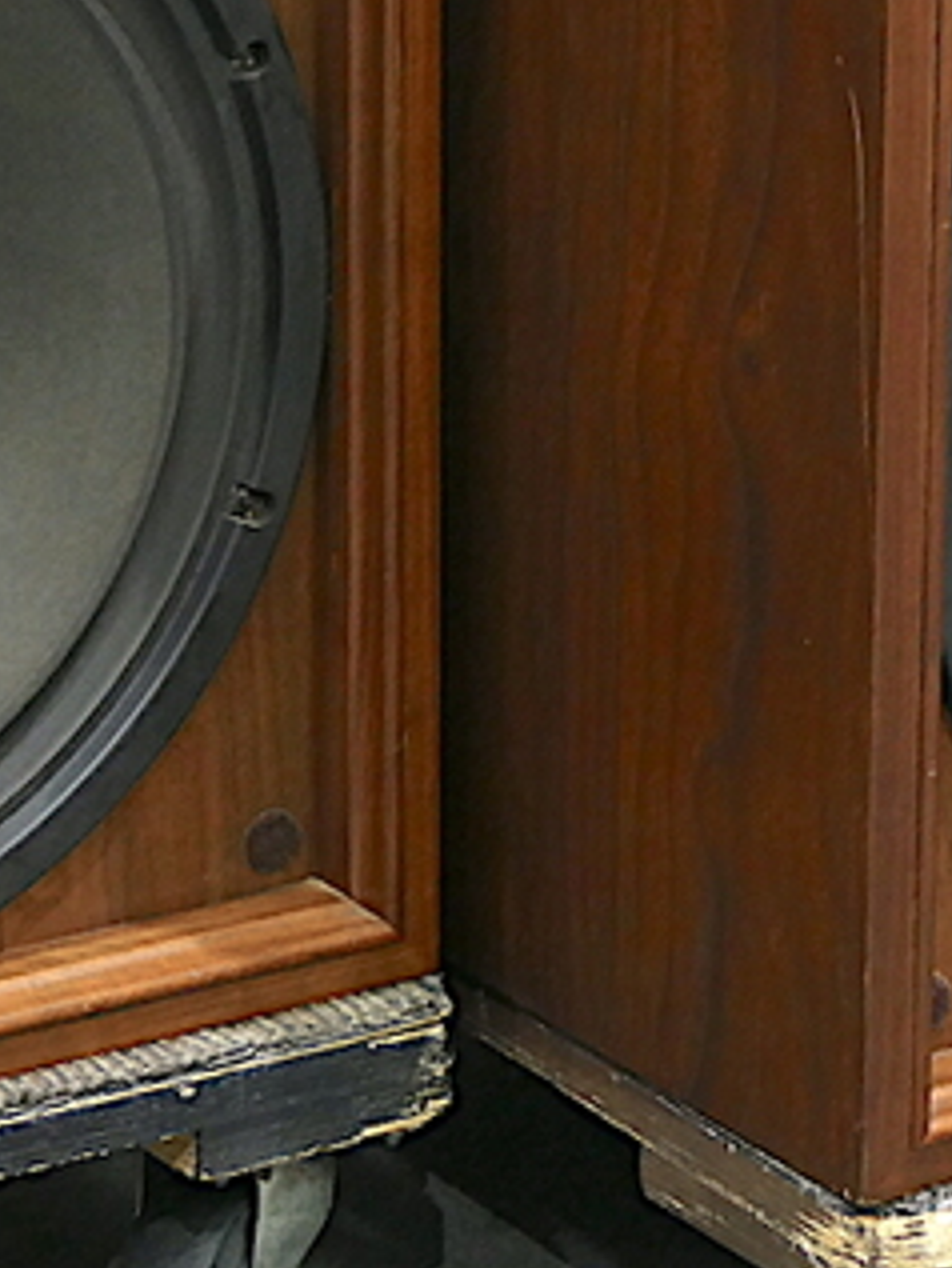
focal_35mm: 224
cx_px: 336
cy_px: -72
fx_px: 8208
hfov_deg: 6.6
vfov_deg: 8.8
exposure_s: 1/2
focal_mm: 13.2
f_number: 4.6
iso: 200
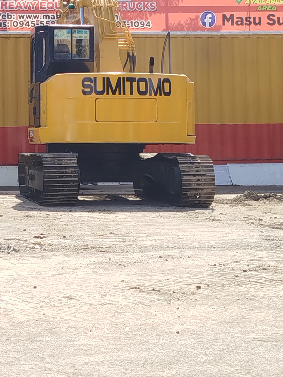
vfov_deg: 19.1
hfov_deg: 14.4
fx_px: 1112
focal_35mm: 102
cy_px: 85
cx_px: 44
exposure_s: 1/479
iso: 50
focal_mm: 5.31
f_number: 1.7
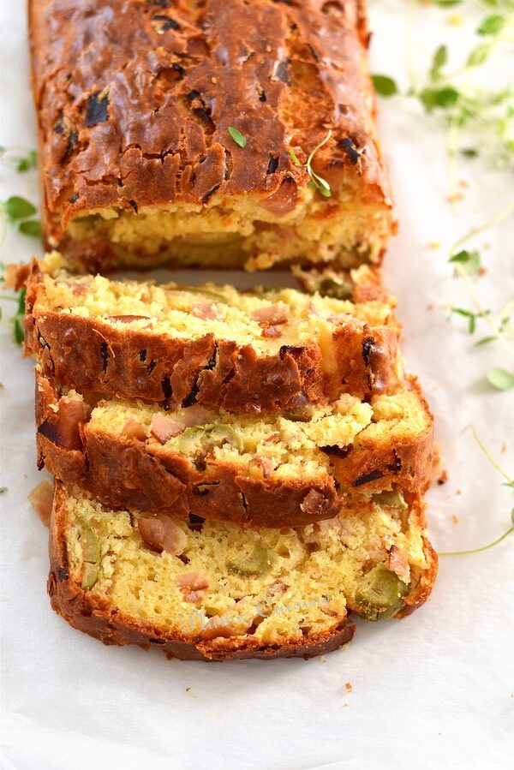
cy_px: 385
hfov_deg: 18.2
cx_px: 257
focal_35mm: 75
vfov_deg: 27.0
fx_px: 1605
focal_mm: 50
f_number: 3.2
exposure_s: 1/60
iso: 100
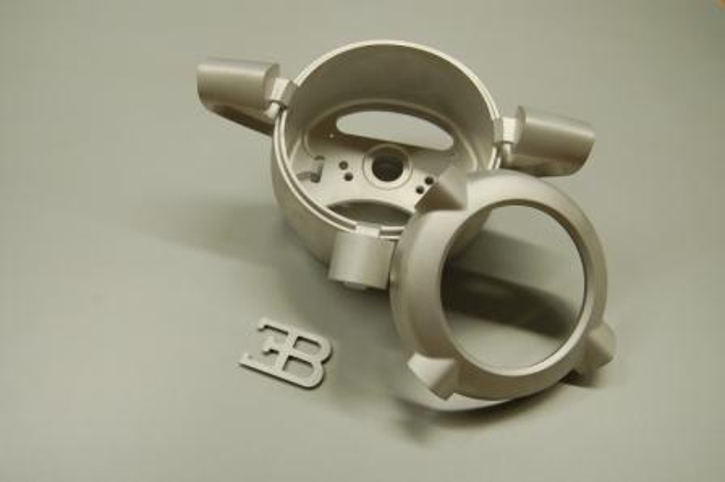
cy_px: 241
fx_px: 694
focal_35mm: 34
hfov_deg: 55.1
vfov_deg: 38.3
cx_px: 362
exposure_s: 1/125
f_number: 5.6
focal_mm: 23
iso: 400
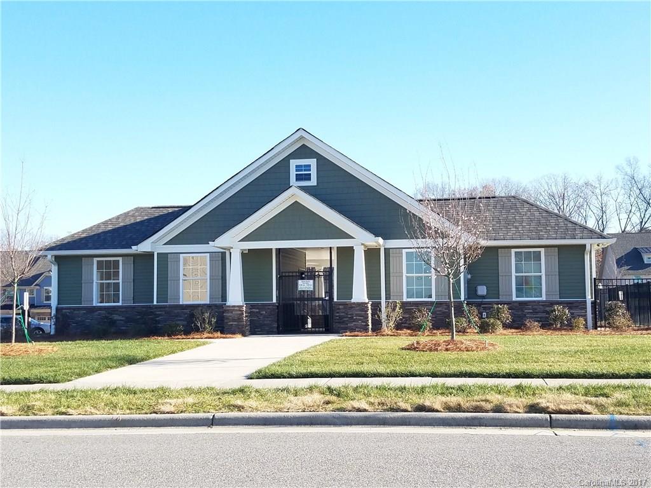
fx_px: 489
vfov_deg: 53.1
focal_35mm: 26
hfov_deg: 67.3
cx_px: 326
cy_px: 244
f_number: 1.7
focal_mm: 4.2
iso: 50
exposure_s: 1/854
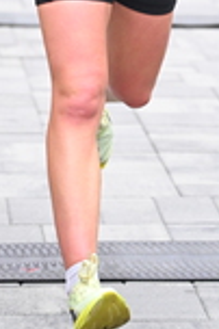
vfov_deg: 8.0
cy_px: -130
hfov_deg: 5.4
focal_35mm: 254
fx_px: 2323
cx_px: 133
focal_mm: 70
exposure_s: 1/800
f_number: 2.8
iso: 1600
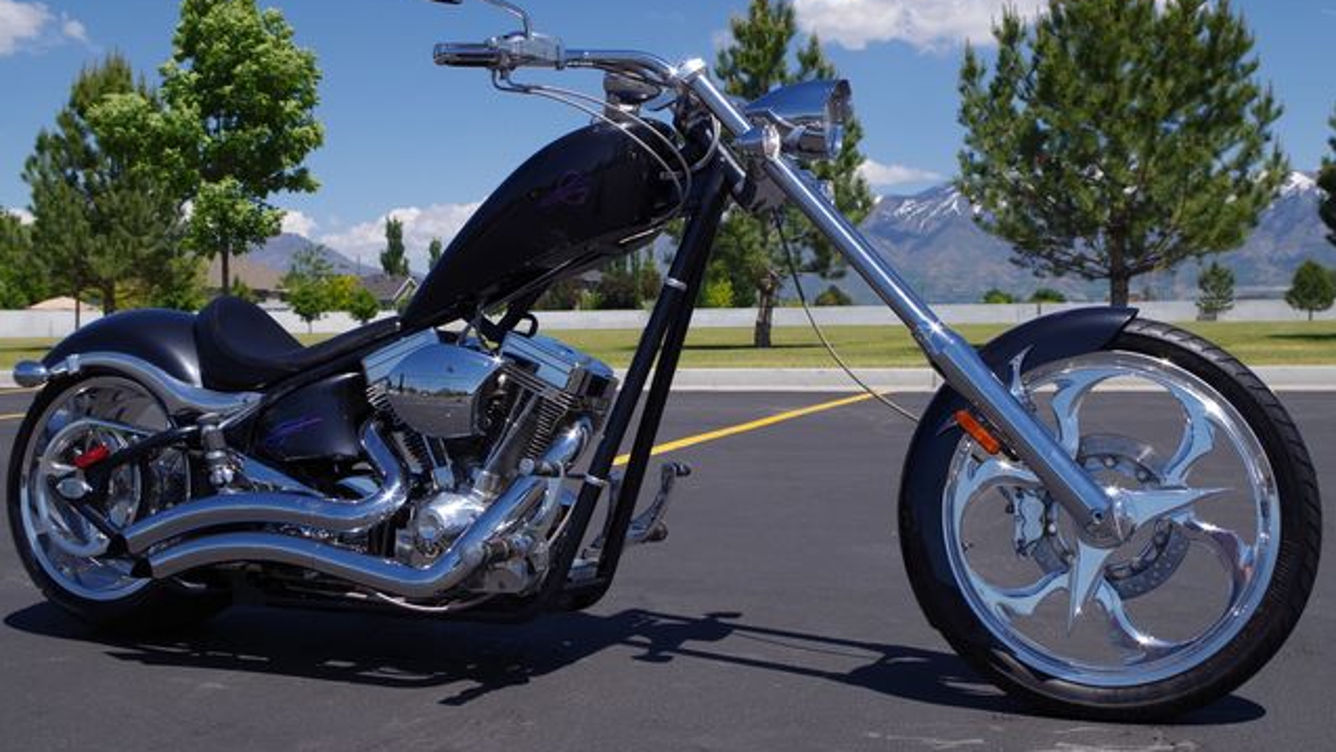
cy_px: 315
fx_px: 1453
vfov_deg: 29.0
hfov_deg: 49.4
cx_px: 668
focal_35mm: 41
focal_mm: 26.25
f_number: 8
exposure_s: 1/320
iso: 100
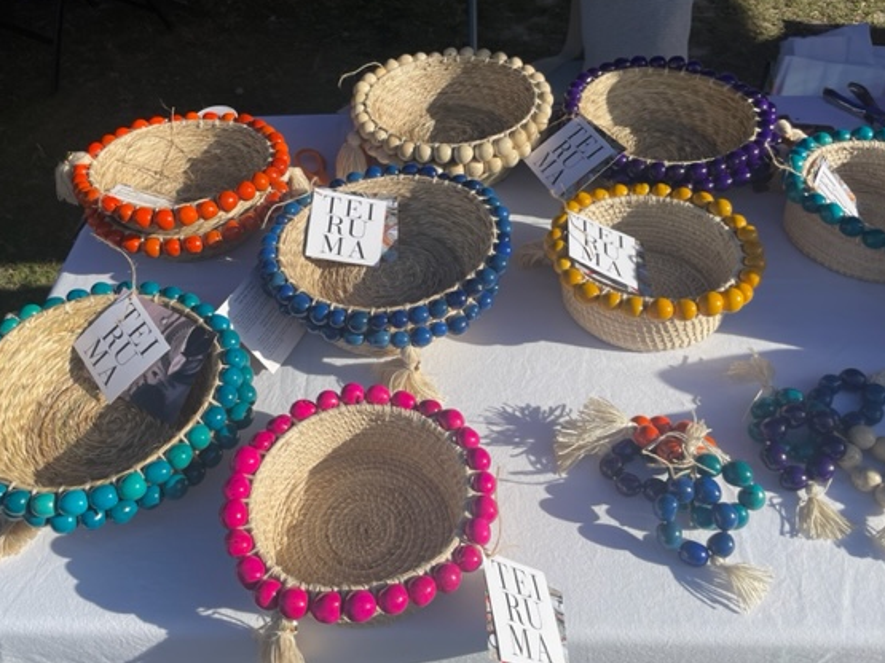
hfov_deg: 59.8
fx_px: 767
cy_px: 335
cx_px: 395
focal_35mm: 30
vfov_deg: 46.8
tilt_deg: -46.3
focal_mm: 4.2
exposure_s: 1/3610
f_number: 1.6
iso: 32
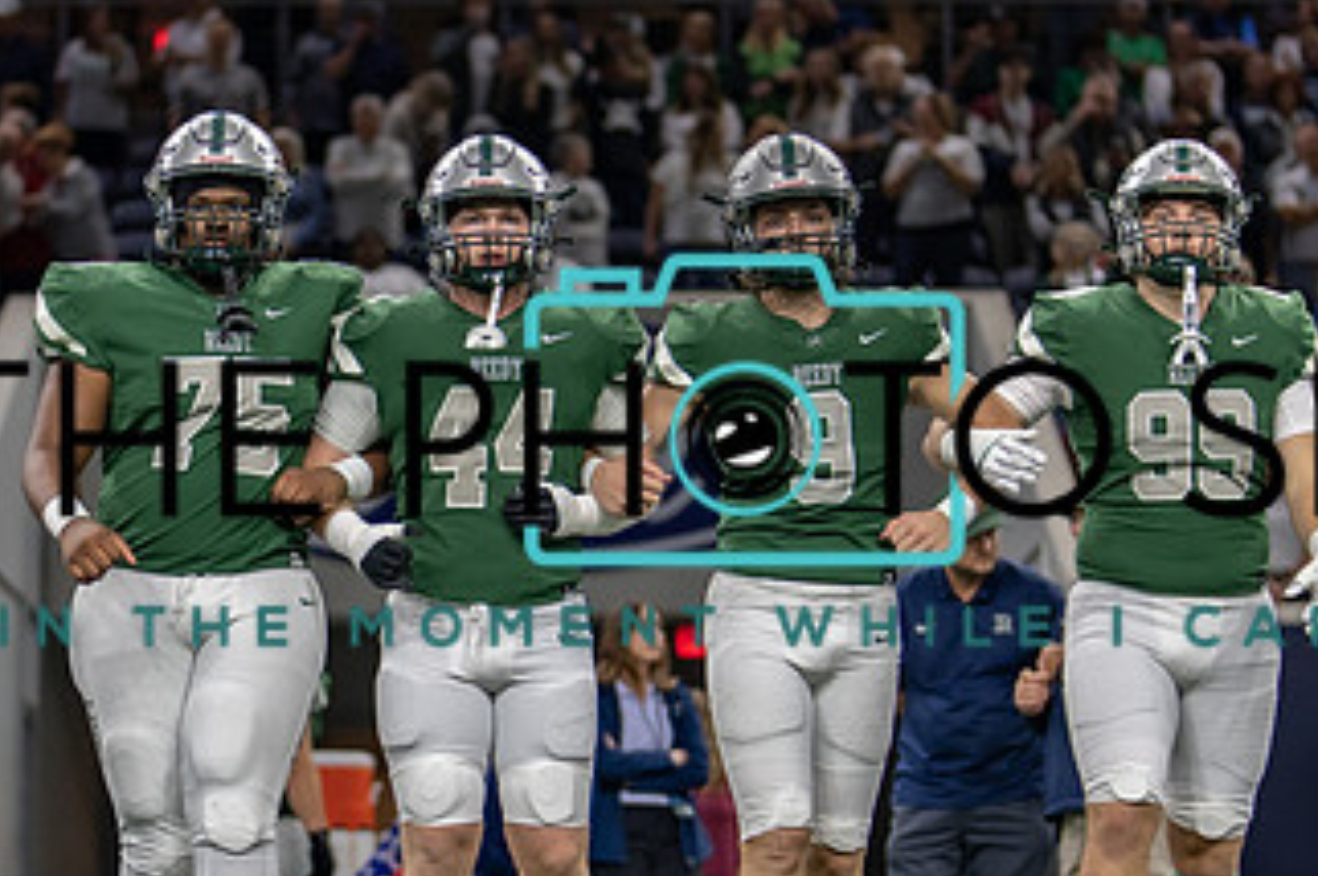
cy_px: 617
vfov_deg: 8.8
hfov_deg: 13.2
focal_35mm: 156
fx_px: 5705
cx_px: 428
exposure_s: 1/500
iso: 200
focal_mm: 50
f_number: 1.2
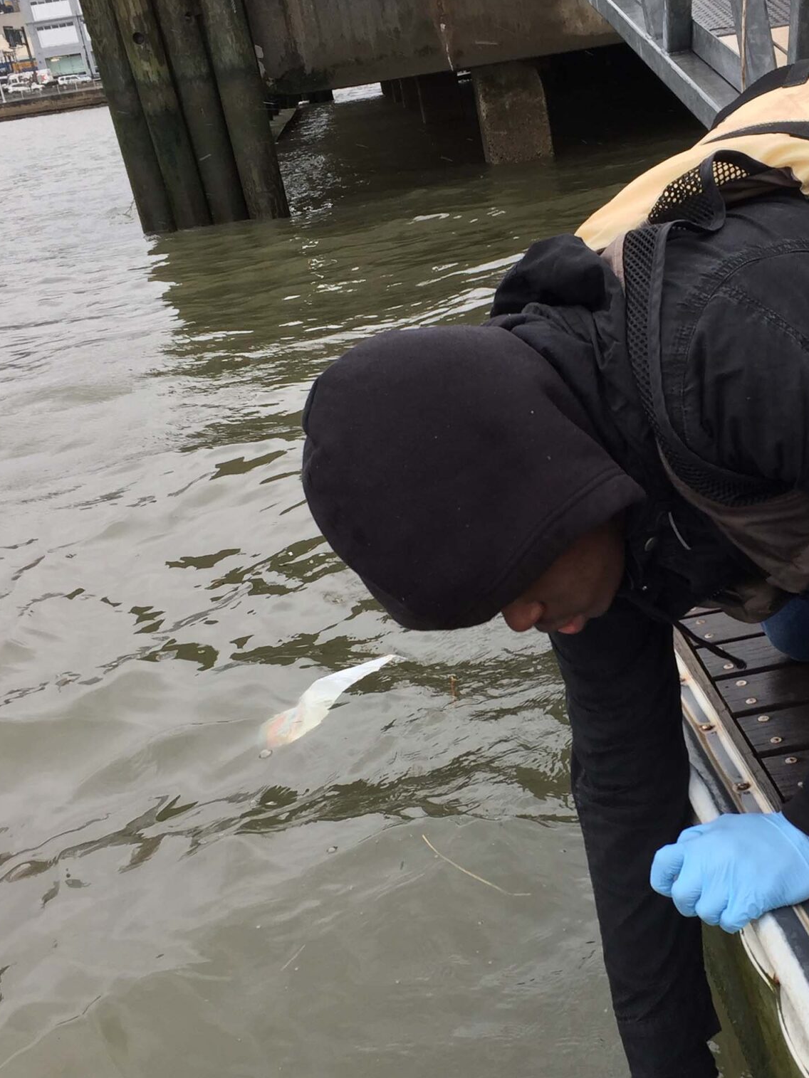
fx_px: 1527
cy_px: 601
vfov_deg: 38.9
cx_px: 608
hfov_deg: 29.2
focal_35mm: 49
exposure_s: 1/166
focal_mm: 4.15
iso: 32
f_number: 2.2
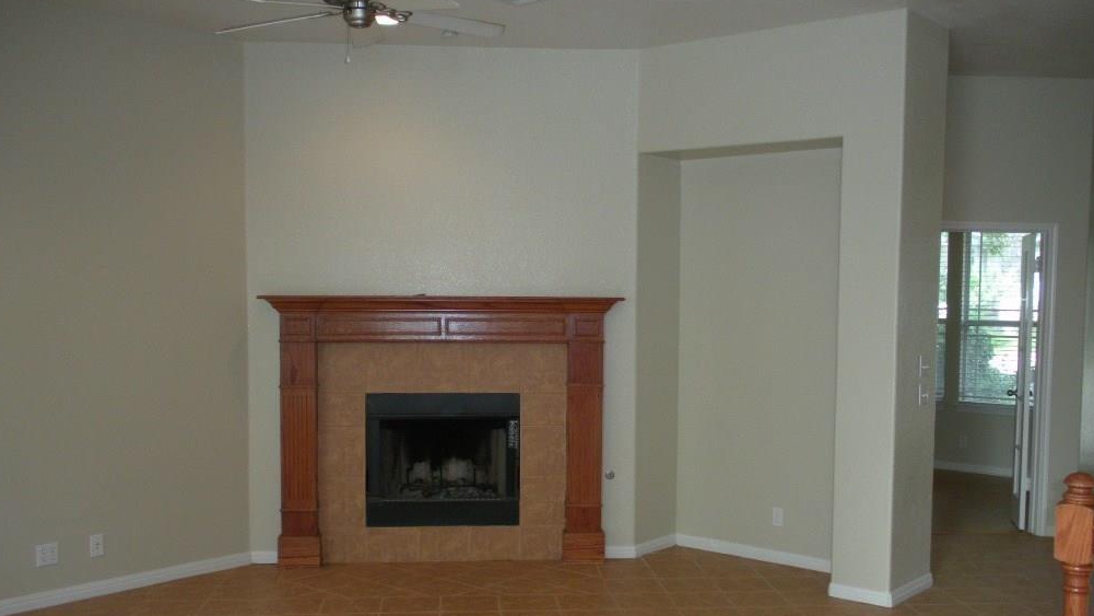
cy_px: 360
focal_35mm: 39
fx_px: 1131
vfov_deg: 30.4
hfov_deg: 51.6
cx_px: 545
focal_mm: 6.3
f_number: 3.5
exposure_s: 1/56.7
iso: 200
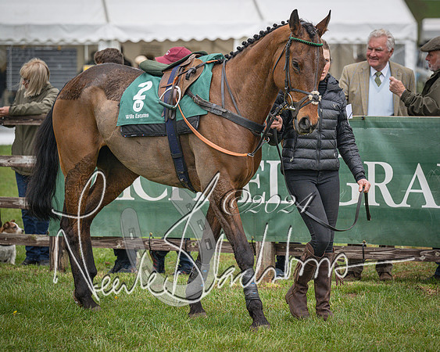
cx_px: 264
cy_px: 176
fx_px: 2126
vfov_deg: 9.5
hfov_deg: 11.8
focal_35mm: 163
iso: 800
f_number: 4.5
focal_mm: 145
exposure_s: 1/4000
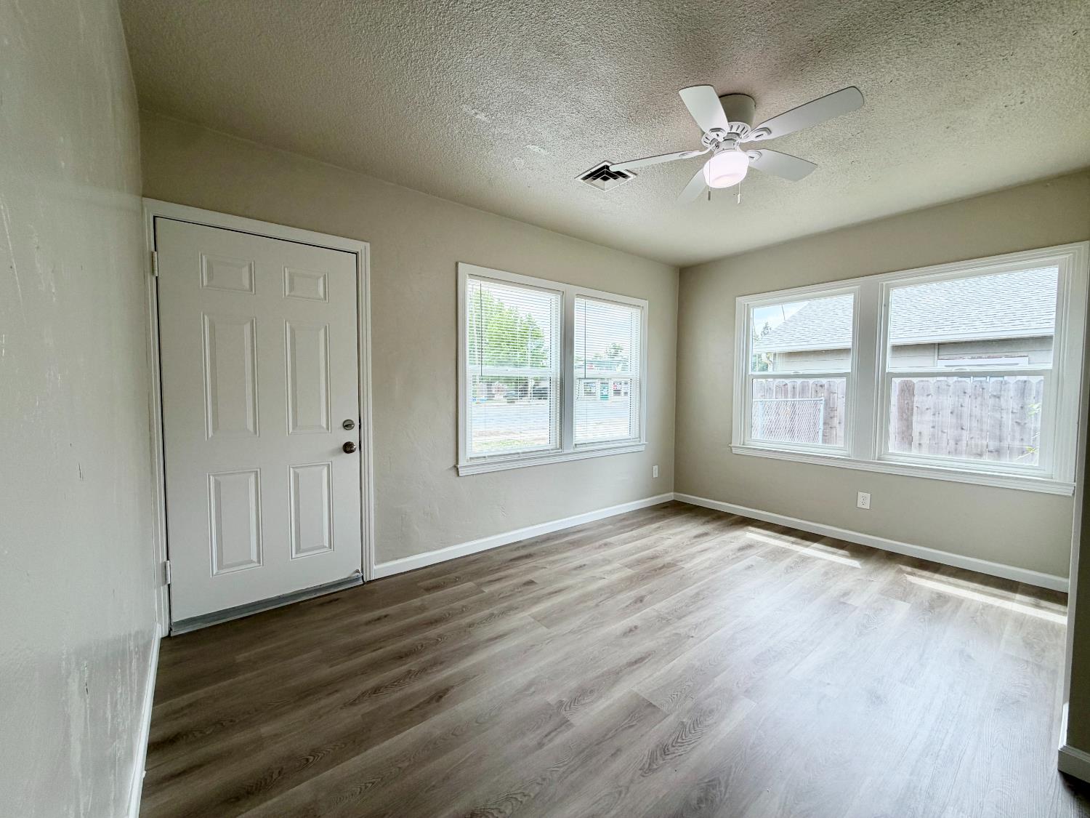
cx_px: 545
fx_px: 441
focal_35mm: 14
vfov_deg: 85.7
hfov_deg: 102.1
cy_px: 409
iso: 64
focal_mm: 2.22
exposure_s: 1/132
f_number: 2.2
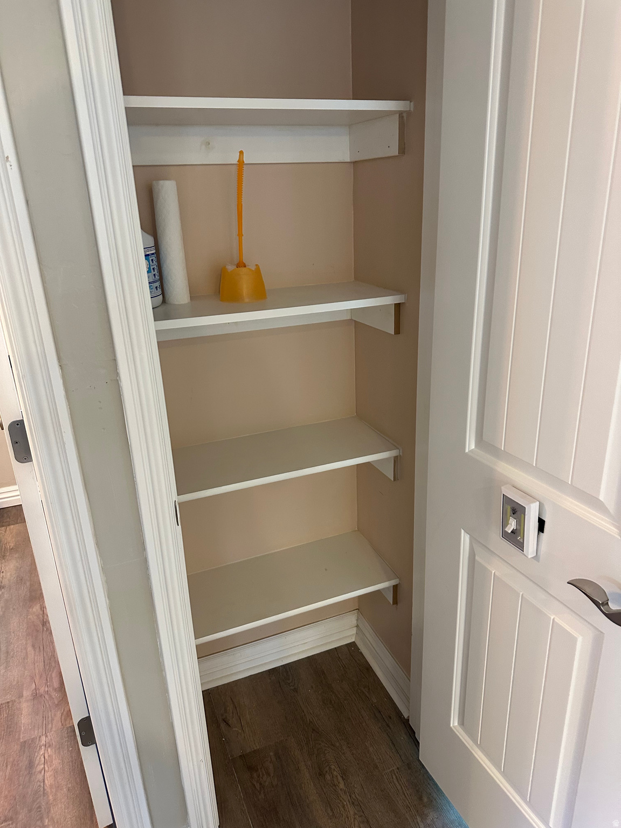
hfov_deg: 56.8
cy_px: 414
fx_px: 574
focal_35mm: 24
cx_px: 310
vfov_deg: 71.6
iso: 320
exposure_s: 1/60
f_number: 1.78
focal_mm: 6.86
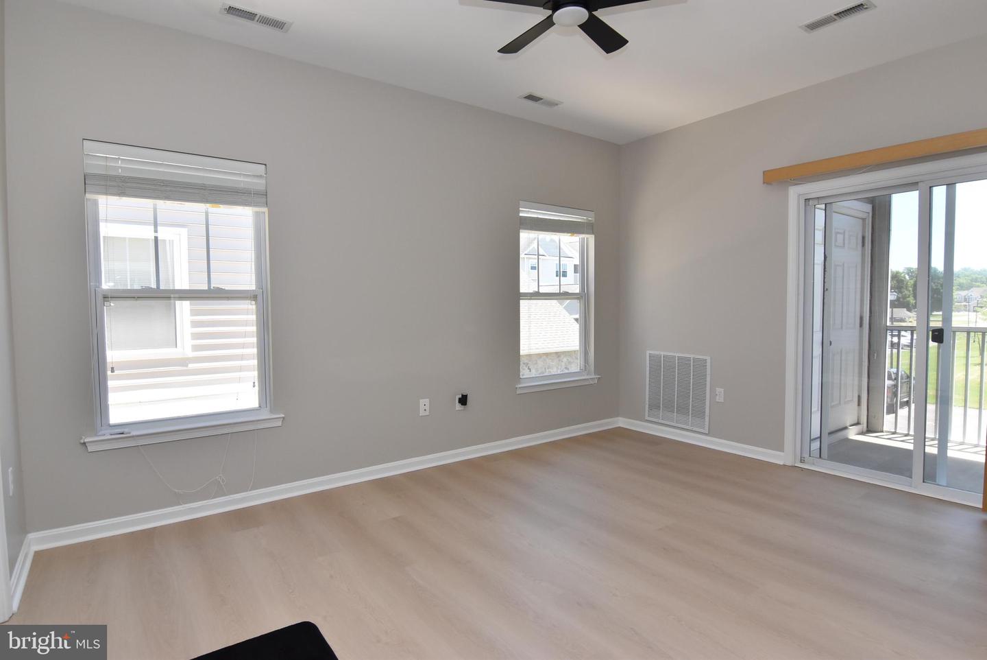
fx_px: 494
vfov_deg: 67.5
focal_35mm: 18
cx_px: 494
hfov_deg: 90.0
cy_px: 330
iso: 800
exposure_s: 1/200
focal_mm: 12
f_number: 9
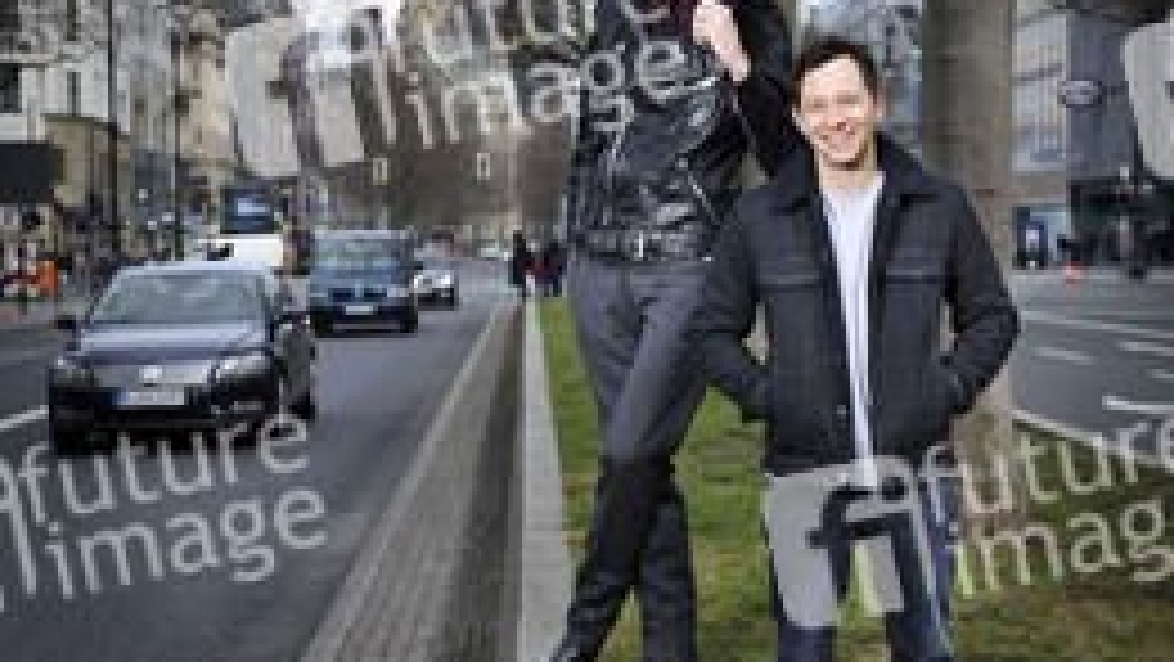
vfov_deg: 15.7
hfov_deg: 27.5
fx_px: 2398
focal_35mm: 77
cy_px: 297
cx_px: 585
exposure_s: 1/640
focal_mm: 48
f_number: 3.2
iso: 200
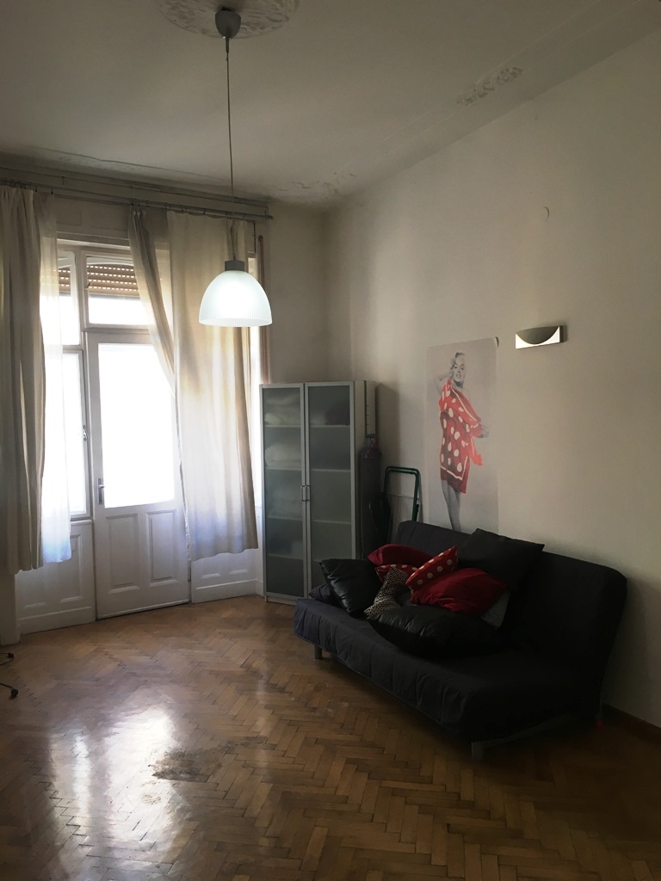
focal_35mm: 29
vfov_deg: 61.7
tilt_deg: -2.6
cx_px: 330
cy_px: 440
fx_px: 738
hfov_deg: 48.2
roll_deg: +1.6
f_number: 2.2
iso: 64
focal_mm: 4.15
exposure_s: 1/33
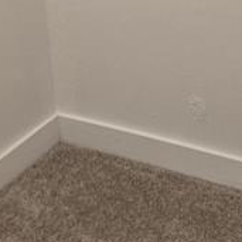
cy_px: -215
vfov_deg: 12.8
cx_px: 149
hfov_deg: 14.3
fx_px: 965
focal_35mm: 122
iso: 125
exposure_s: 1/120
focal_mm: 5.4
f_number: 1.8
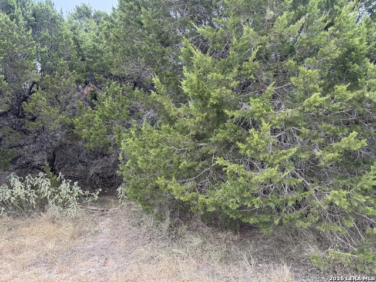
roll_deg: -2.0
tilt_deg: -1.3
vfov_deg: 56.8
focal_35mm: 24
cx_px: 188
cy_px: 141
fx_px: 261
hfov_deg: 71.6
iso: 80
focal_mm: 6.76
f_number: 1.78
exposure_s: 1/454
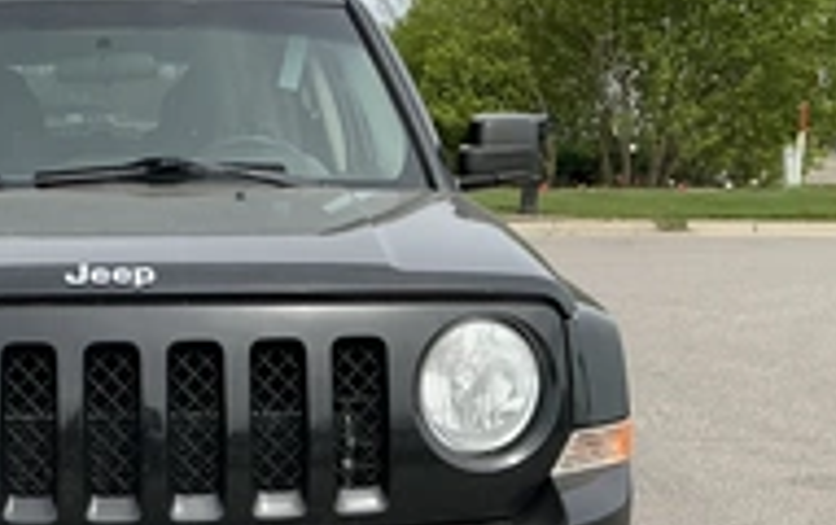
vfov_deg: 20.9
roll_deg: -0.3
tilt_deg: -7.6
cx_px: 92
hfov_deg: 31.5
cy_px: 376
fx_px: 1415
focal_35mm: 62
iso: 25
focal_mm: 3
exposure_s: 1/1279
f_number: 1.8
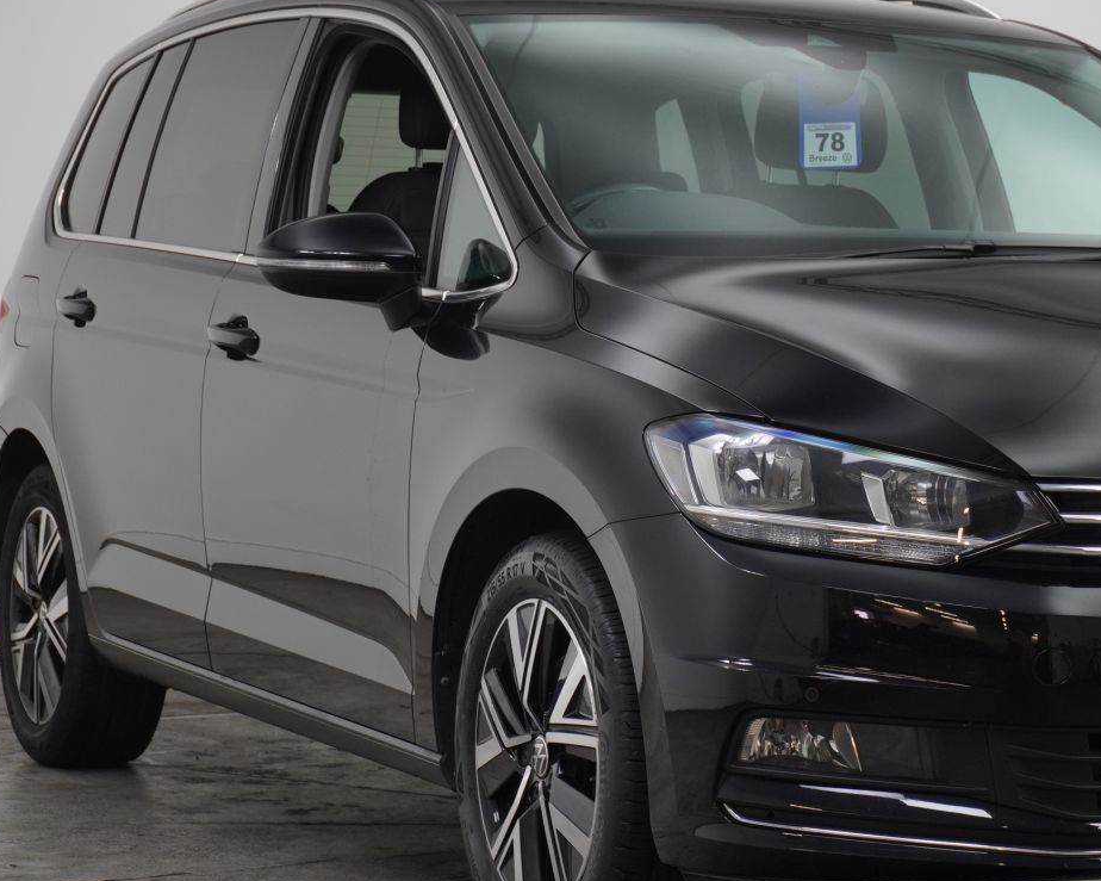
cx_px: 841
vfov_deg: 13.8
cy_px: 527
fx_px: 3649
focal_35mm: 112
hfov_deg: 17.1
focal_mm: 46
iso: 400
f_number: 5.6
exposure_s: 1/30
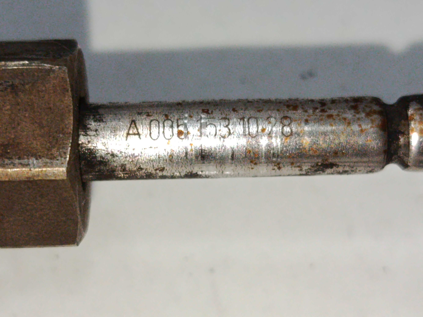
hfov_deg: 23.3
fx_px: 1026
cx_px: 212
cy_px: 158
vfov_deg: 17.6
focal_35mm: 84
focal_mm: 5.24
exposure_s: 1/100
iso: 426
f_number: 1.7
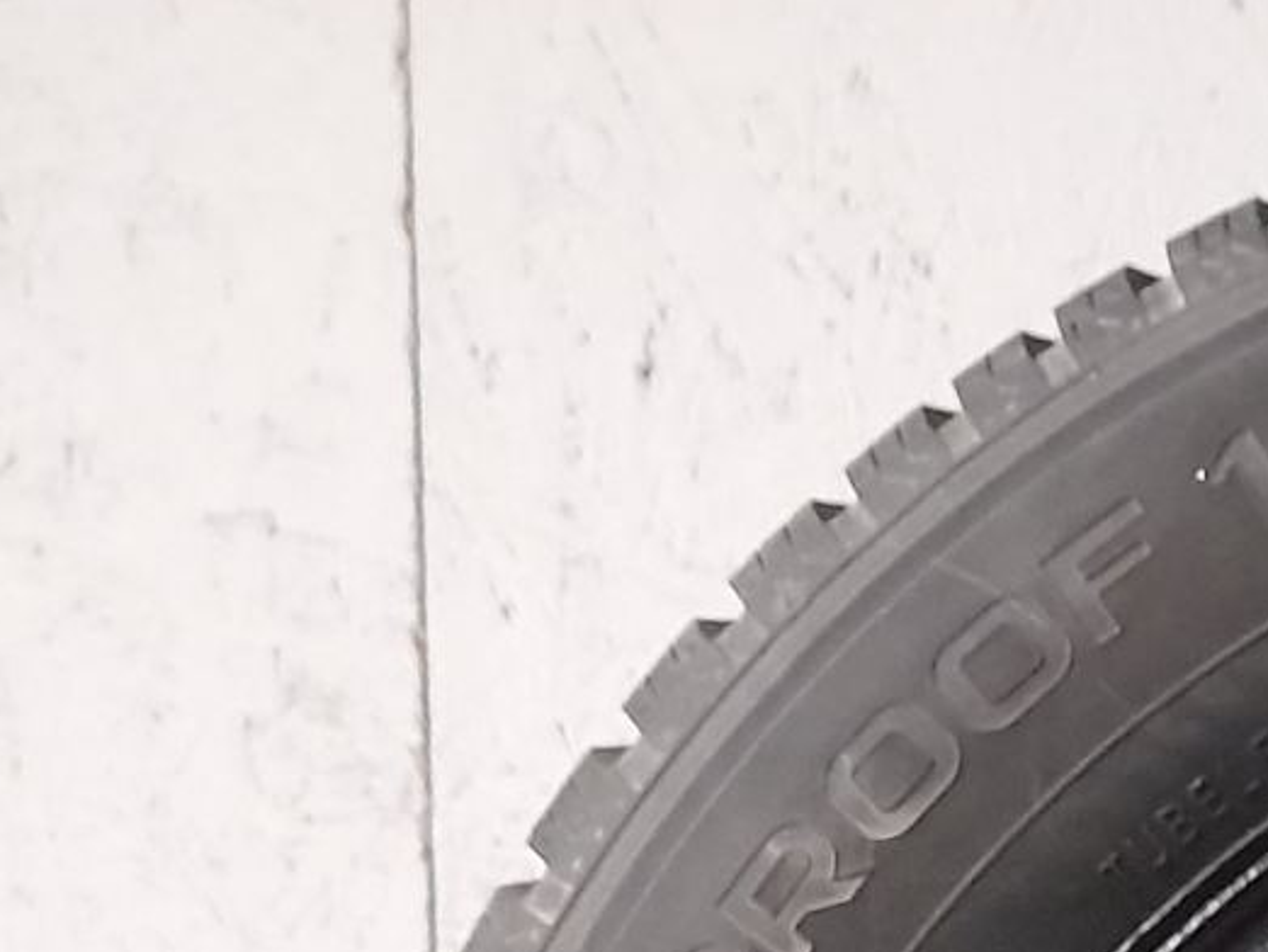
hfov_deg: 17.5
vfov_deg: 13.2
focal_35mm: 98
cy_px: 1843
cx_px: 2021
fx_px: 3591
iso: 800
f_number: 2
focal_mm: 4.6
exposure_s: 1/20
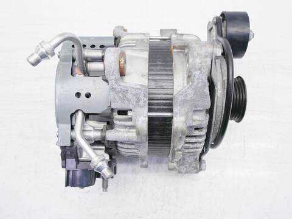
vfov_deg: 44.2
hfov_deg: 56.8
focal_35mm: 32
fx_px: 270
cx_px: 146
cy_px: 110
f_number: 3.9
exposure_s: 1/60
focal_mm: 16
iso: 200
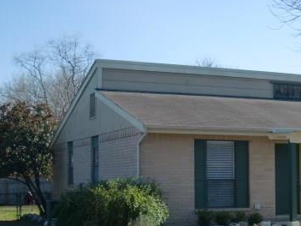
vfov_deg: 21.2
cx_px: 224
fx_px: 600
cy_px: 146
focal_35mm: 69
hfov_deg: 27.8
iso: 64
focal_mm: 6.66
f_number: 3.9
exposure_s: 1/500
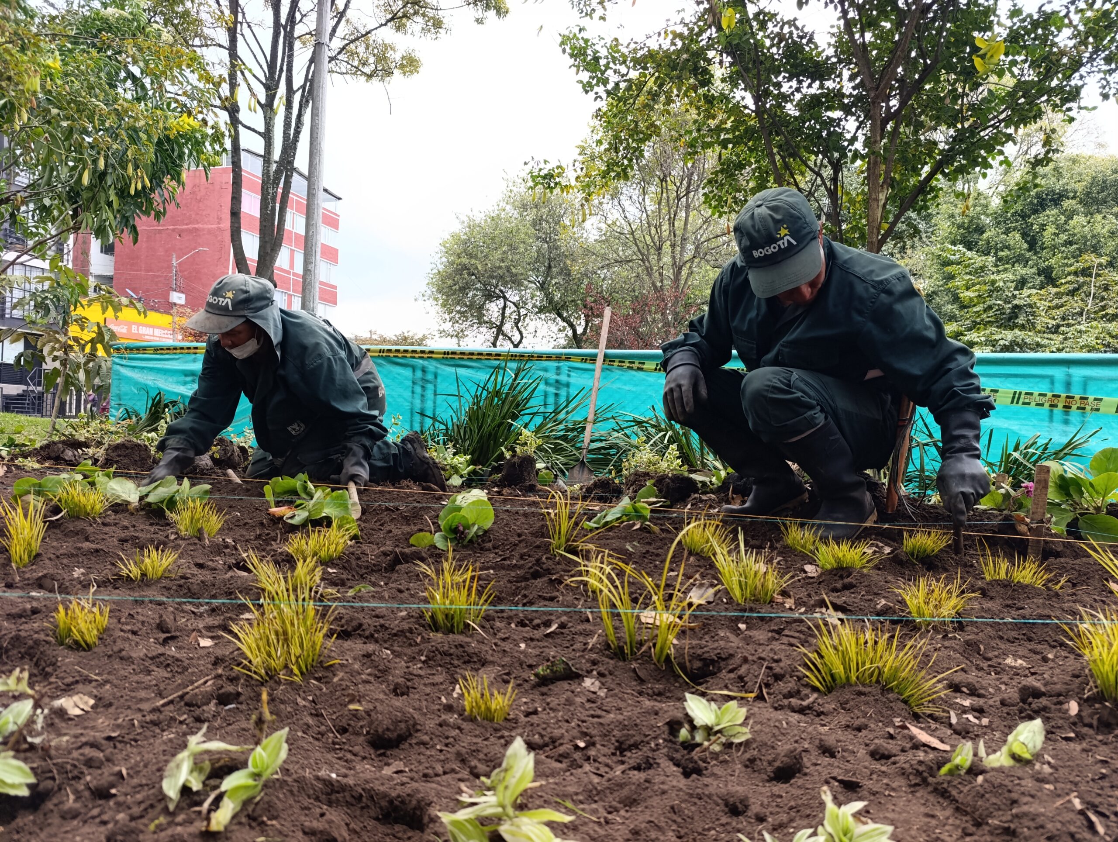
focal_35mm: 23
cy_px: 421
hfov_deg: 73.8
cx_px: 559
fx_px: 744
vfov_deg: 59.0
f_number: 1.6
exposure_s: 1/120
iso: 80
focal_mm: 6.14
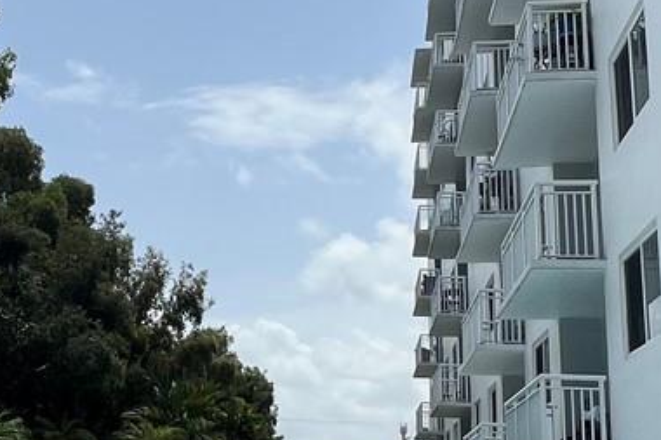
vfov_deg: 23.8
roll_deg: -3.3
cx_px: 73
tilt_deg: +14.6
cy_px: 226
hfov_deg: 33.3
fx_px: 1046
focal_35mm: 57
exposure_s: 1/2597
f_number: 1.8
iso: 32
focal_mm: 1.57
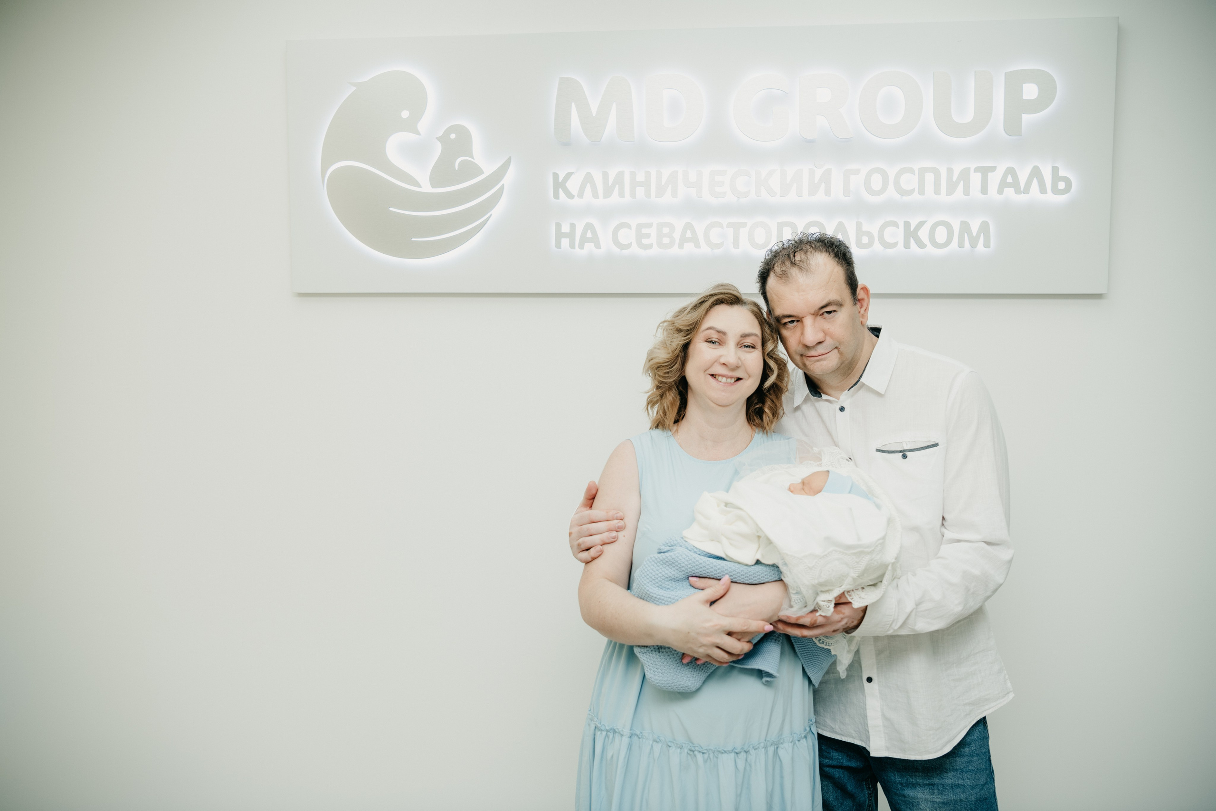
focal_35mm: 34
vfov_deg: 38.9
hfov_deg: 55.8
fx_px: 1148
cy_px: 406
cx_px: 608
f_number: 4
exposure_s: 1/160
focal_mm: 34
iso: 160
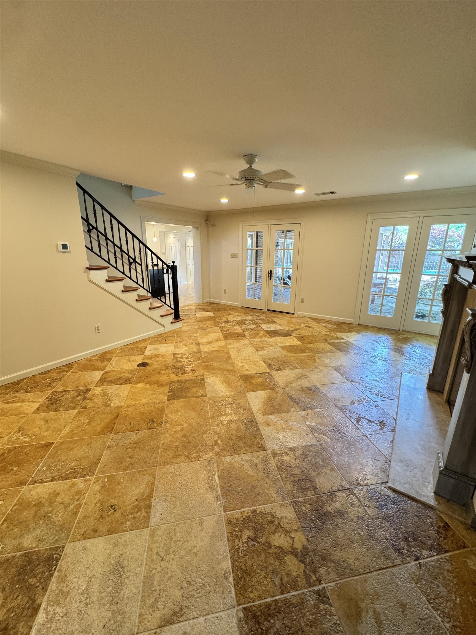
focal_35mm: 14
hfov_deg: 85.7
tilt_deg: -15.3
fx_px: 257
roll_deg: -0.1
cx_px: 238
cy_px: 318
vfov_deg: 102.1
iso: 200
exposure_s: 1/60
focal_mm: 2.22
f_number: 2.2
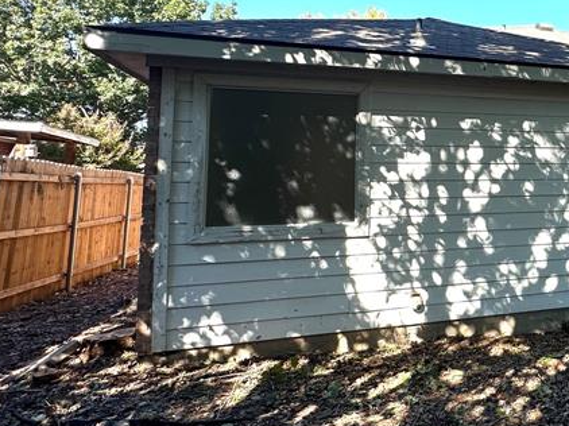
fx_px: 559
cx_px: 570
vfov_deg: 41.2
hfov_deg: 45.5
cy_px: 139
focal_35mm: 34
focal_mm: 2.22
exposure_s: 1/662
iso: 40
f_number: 2.2
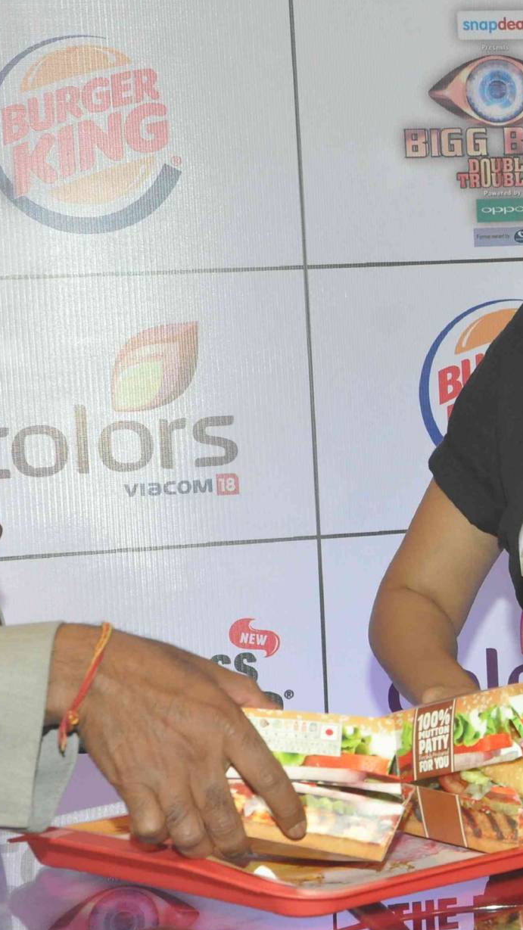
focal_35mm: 101
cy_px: 415
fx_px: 2490
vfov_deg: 21.2
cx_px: 727
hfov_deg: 11.6
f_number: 9
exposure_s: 1/200
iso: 1000
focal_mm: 35
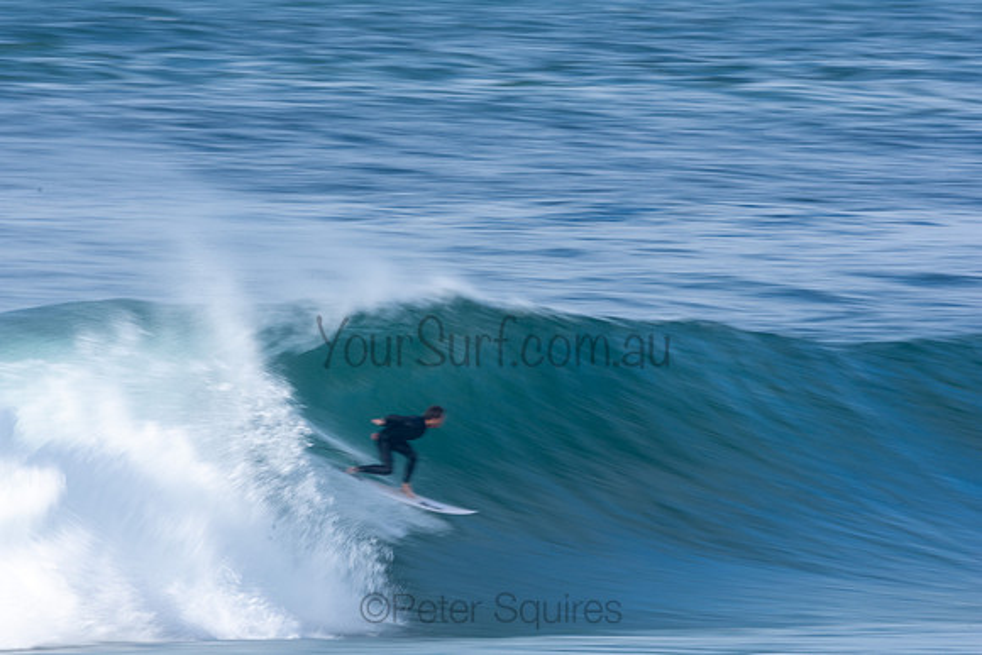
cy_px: 328
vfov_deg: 1.8
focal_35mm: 750
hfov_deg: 2.7
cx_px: 491
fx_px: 20462
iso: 100
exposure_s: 1/30
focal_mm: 500
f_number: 20
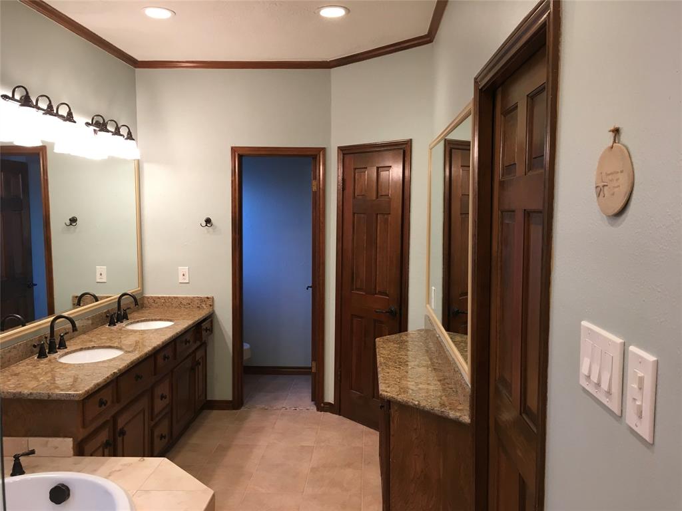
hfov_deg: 61.7
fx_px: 571
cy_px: 256
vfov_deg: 48.2
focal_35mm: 29
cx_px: 341
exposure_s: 1/30
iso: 64
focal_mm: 4.15
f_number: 2.2
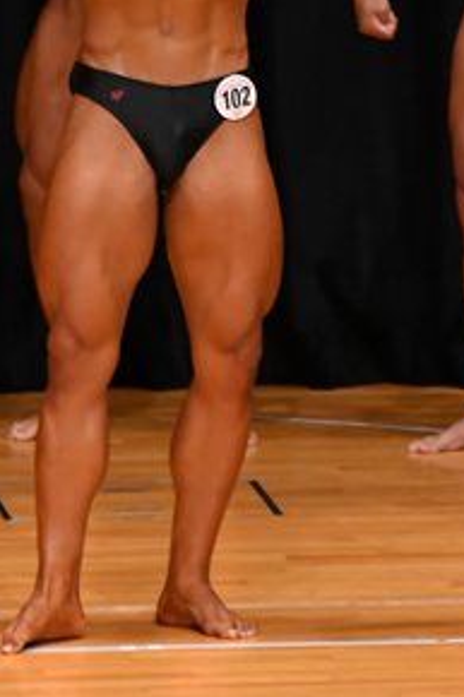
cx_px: 891
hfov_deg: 1.9
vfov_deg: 2.9
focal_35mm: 722
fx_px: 13974
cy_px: 115
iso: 3200
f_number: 5.6
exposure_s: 1/400
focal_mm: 180
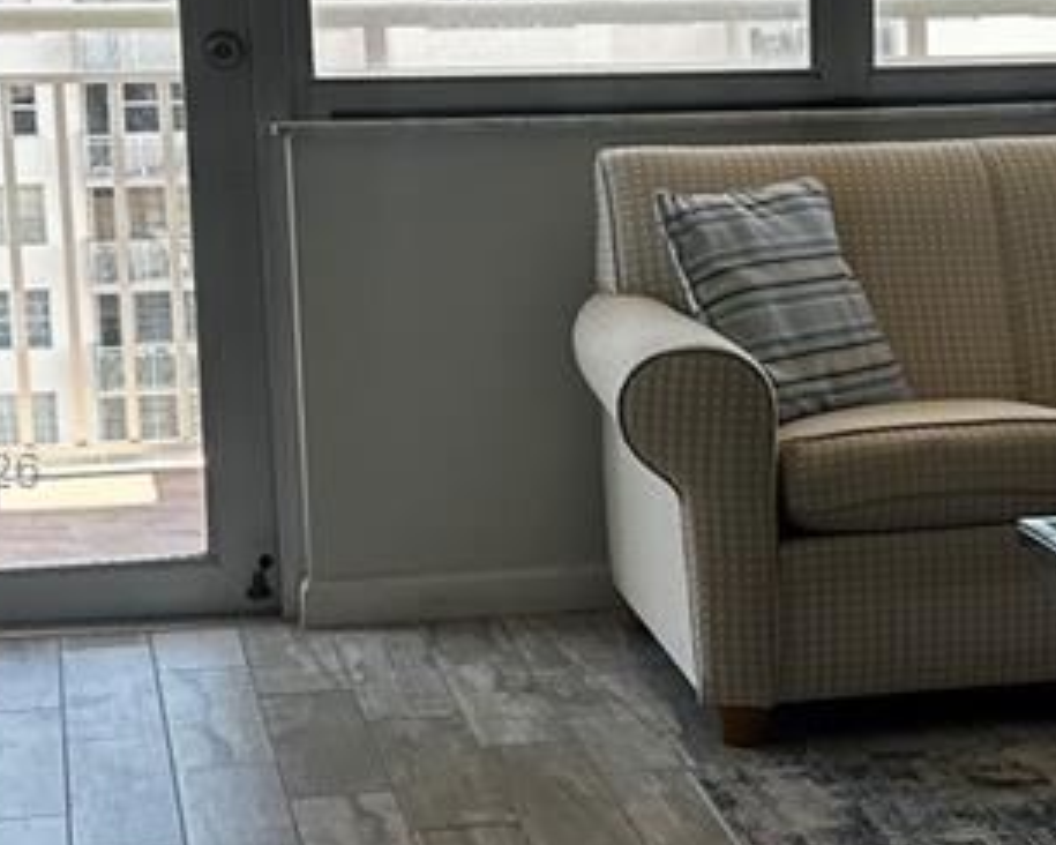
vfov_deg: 15.4
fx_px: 3125
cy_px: 471
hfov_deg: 18.8
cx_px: 952
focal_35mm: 100
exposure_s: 1/533
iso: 50
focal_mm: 5.7
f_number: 1.5
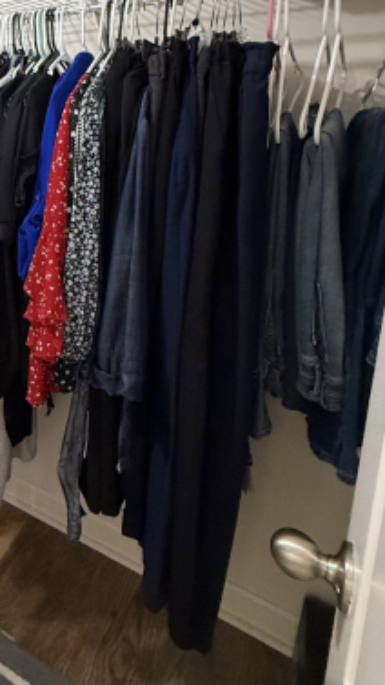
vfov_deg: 66.8
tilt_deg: -8.8
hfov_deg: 35.4
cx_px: -56
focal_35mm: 27
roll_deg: -1.3
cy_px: 197
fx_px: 490
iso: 500
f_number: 2.2
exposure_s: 1/60
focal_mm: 2.22
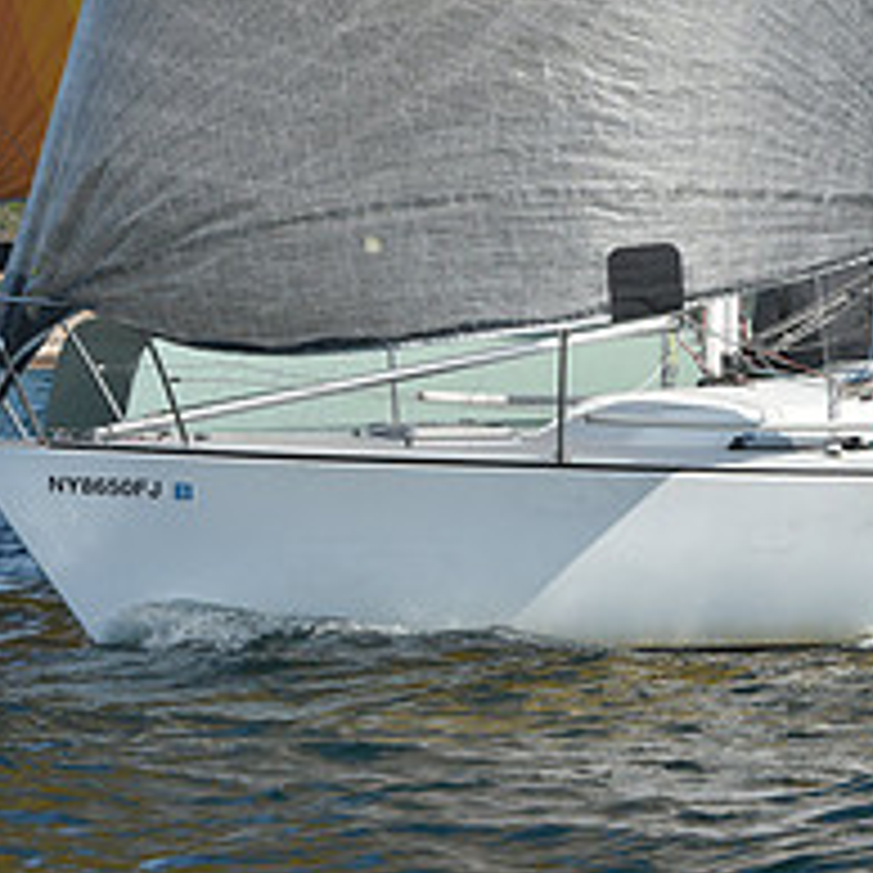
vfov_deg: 5.7
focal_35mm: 305
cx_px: 832
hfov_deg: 5.7
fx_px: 8702
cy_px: 389
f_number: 10
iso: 320
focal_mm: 120
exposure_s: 1/1000
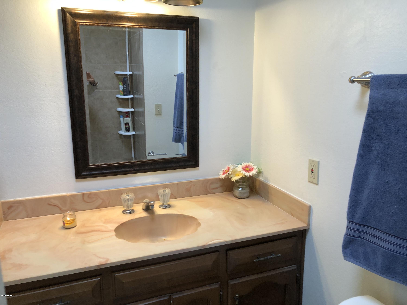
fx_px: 329
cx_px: 204
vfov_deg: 49.7
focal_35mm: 28
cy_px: 152
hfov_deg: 63.4
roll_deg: -0.7
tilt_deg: -12.6
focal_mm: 3.99
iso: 25
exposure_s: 1/40
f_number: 1.8
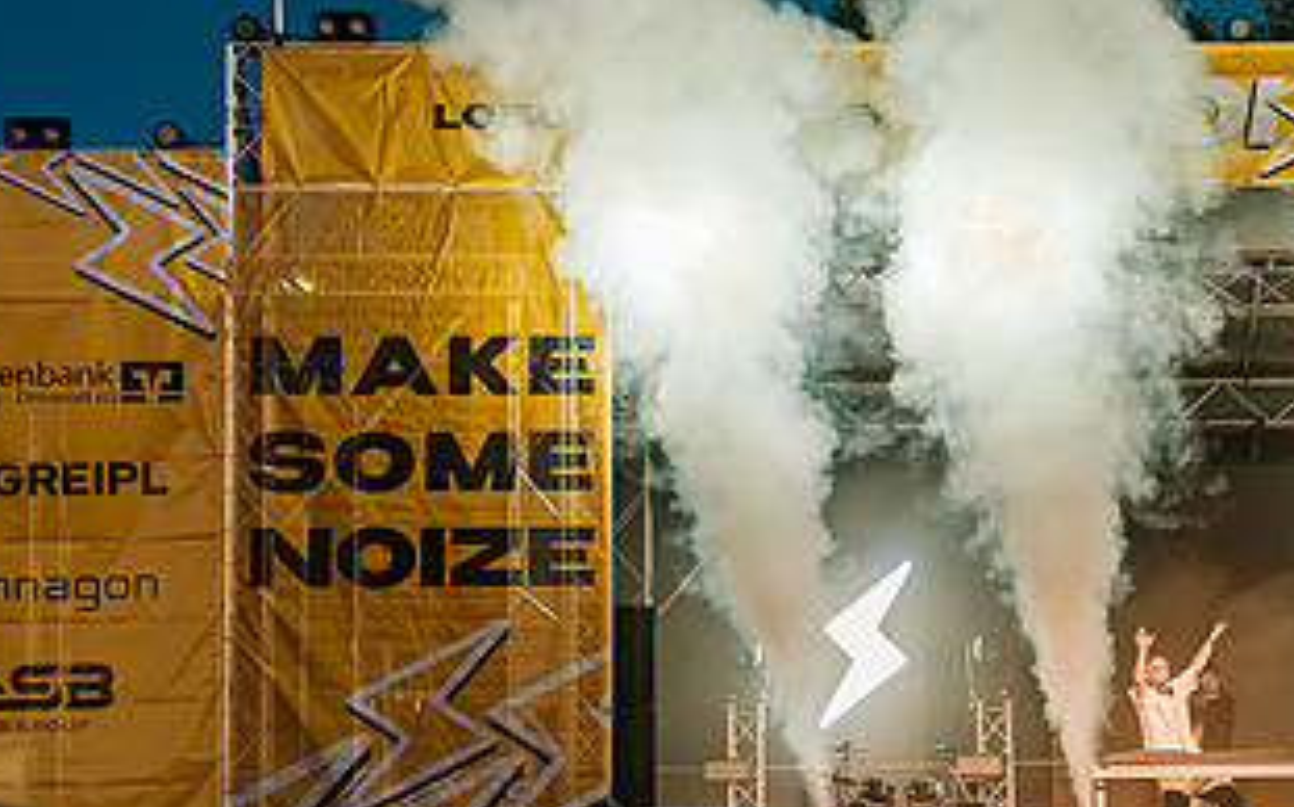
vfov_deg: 11.3
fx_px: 4089
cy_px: 468
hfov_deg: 17.8
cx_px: 1078
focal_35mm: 116
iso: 250
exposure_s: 1/100
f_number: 2.8
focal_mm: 61
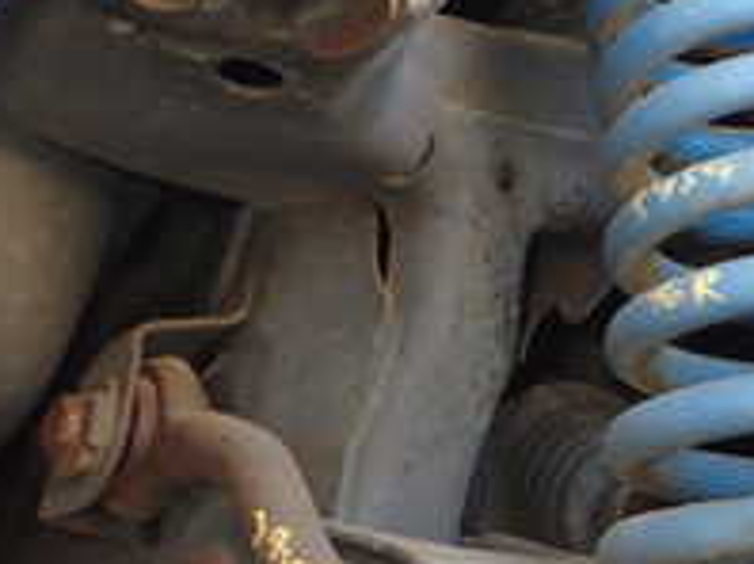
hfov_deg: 19.7
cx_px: 998
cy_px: -160
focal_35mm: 91
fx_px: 1980
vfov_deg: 15.5
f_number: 2.3
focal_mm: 5.4
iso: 160
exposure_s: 1/60
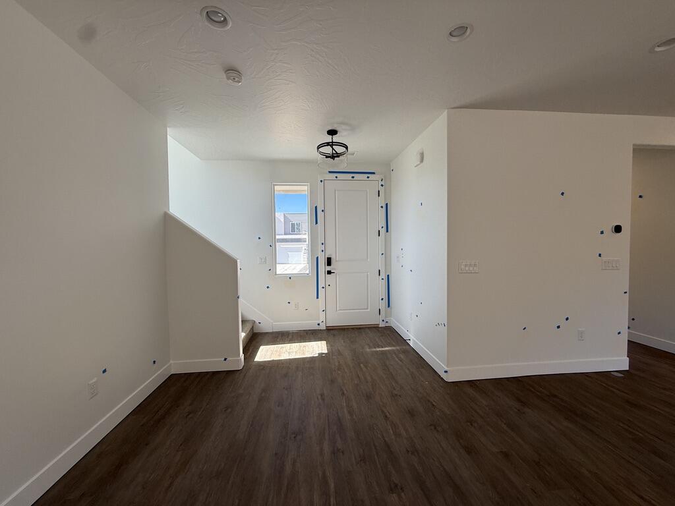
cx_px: 338
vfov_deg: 85.7
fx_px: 273
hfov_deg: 102.1
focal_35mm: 14
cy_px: 253
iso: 50
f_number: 2.2
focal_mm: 2.22
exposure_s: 1/191
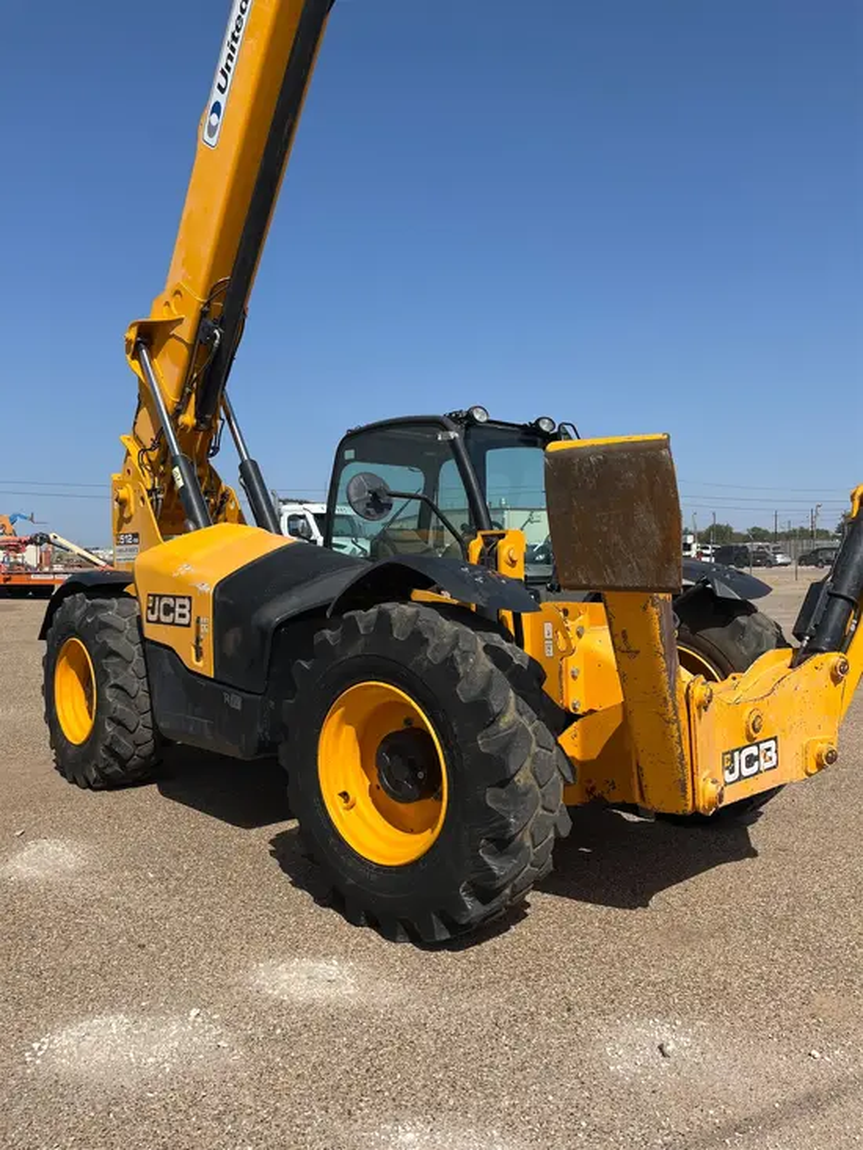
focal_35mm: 26
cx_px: 432
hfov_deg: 53.1
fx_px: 864
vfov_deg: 67.3
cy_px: 575
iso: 50
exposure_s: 1/4484
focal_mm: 5.1
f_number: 1.6
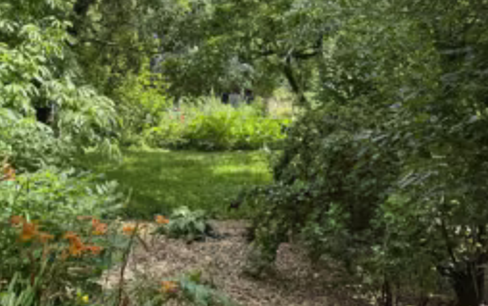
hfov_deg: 47.5
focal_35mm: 40
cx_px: 123
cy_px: 89
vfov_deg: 31.6
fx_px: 532
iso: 80
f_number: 1.78
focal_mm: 6.76
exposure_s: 1/1094
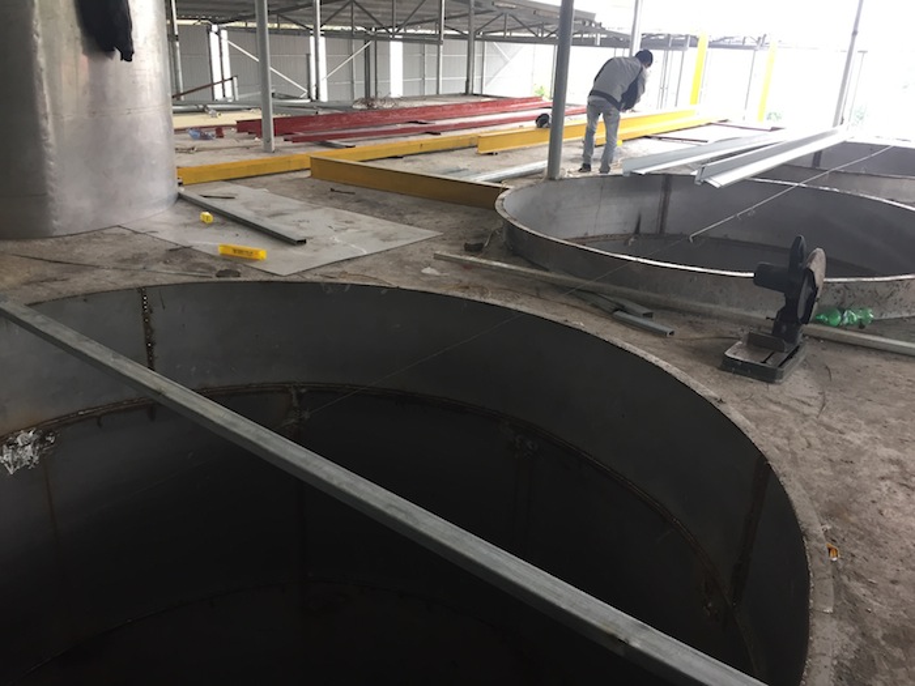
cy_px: 343
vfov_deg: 48.2
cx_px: 458
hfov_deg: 61.7
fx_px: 767
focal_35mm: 29
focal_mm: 4.15
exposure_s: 1/30
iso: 64
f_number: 2.2
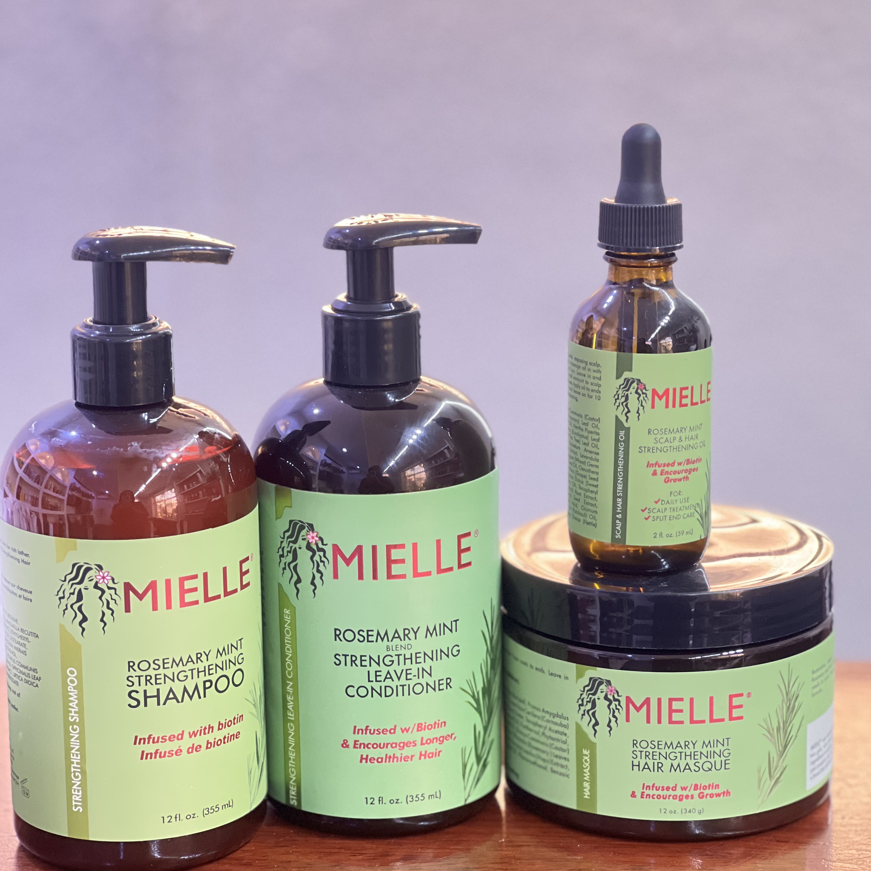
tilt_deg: -12.1
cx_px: 435
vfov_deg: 19.1
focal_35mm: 91
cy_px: 444
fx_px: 2591
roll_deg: +1.6
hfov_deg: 19.1
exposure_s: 1/25
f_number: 2.8
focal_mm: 9
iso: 320
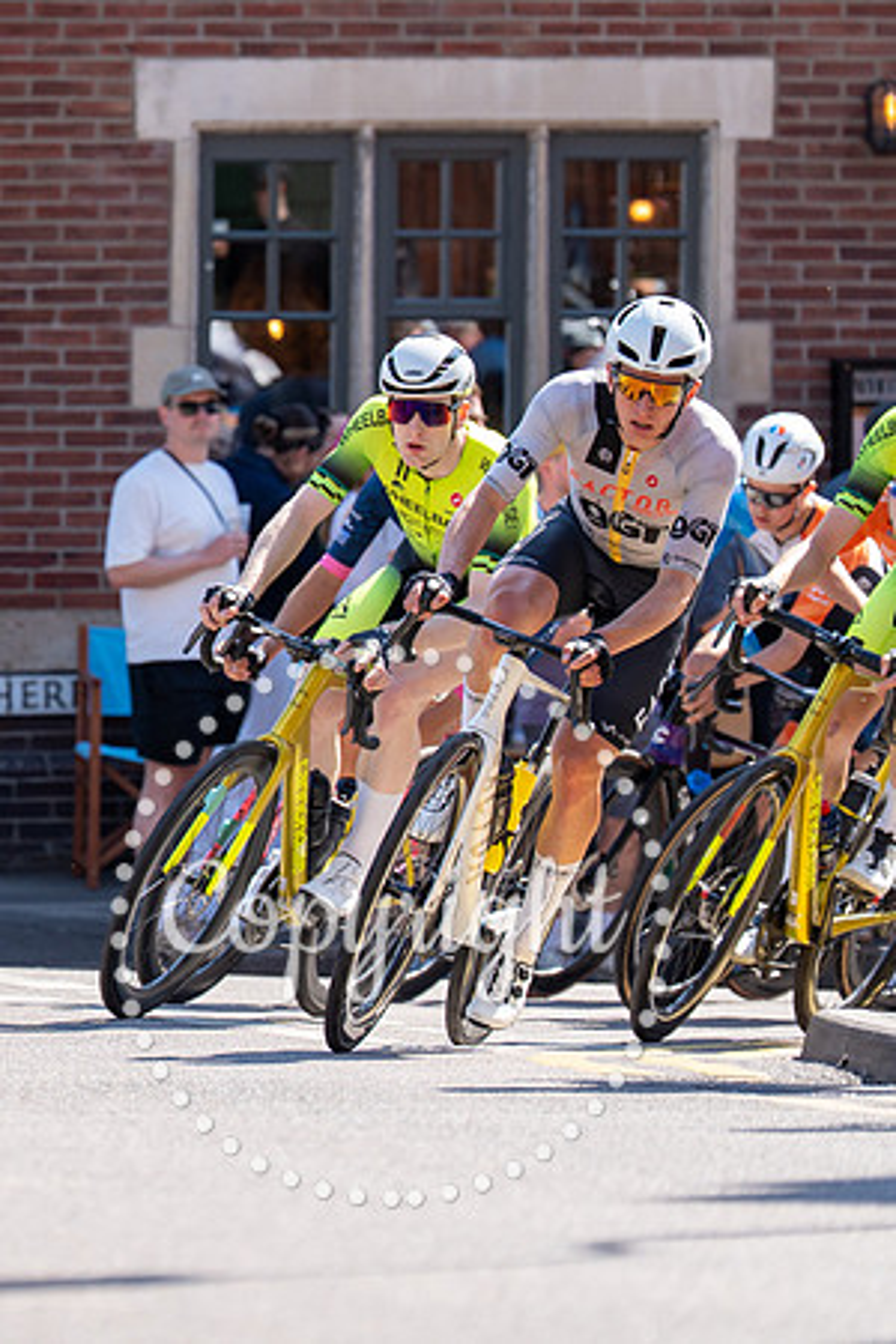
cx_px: -388
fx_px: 10823
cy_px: 599
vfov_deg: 7.1
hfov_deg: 4.7
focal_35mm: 290
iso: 200
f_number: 3.5
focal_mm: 150
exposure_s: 1/1000
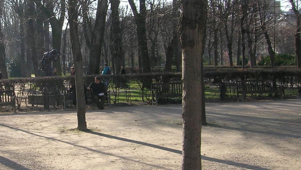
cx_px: 57
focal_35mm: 66
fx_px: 527
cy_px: 95
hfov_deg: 31.0
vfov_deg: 18.3
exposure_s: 1/170
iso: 50
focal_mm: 5.7
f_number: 4.9
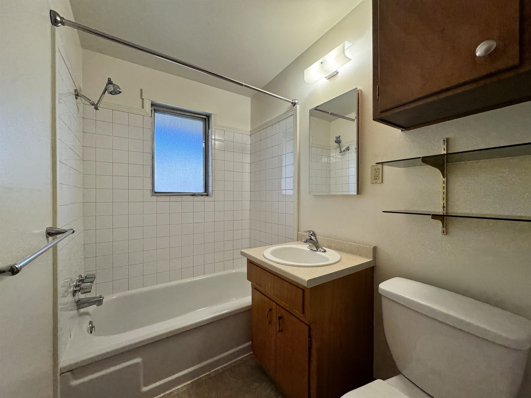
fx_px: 215
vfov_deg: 85.7
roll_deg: -0.8
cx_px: 266
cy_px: 199
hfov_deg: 102.1
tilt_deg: -1.7
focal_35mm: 14
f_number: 2.2
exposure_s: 1/120
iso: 160
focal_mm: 2.22
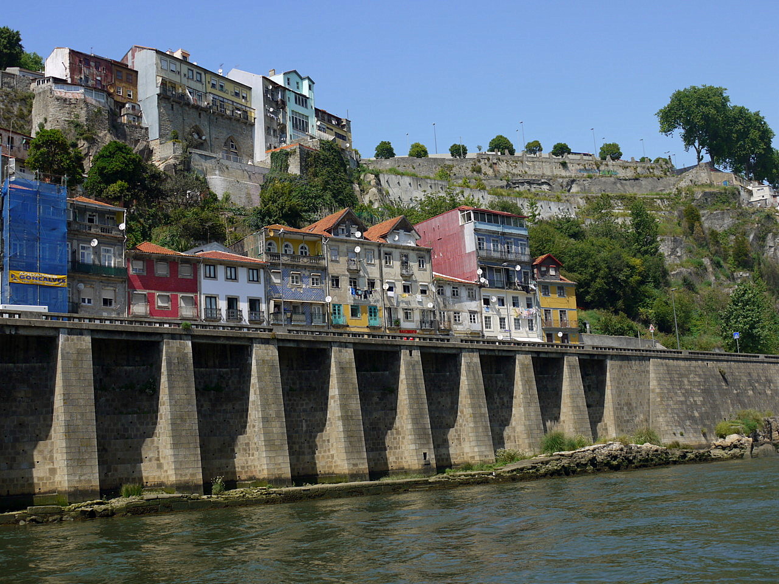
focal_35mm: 42
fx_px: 945
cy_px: 292
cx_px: 390
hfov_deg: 44.8
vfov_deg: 34.3
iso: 100
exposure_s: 1/320
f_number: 5
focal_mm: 21
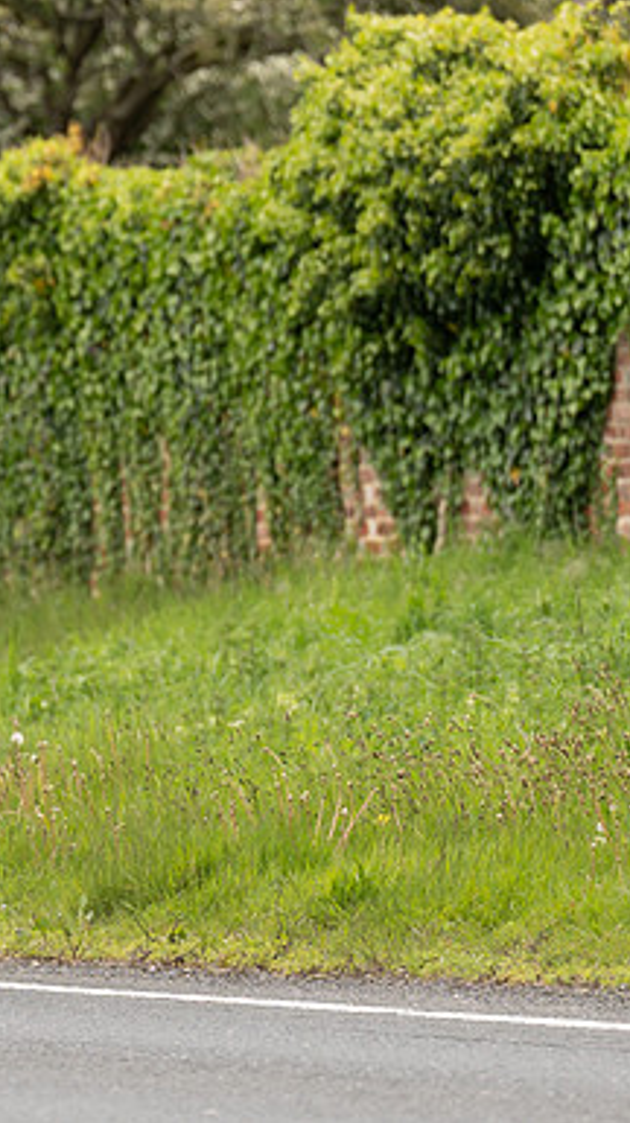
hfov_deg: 2.3
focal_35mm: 524
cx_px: -191
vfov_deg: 4.1
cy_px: 581
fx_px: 15593
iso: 400
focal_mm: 200
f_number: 3.5
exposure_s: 1/1000
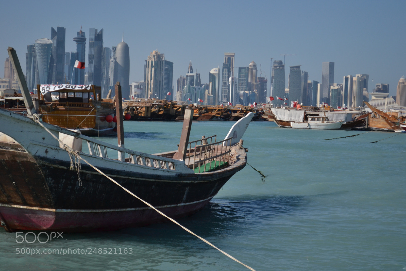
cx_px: 203
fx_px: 930
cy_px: 136
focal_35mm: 82
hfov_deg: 24.6
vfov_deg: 16.6
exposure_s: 1/4000
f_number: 5.6
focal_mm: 55
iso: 400
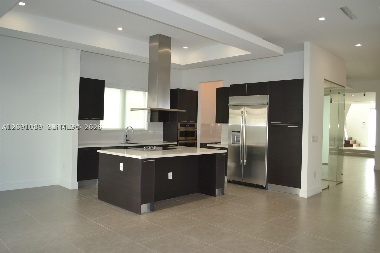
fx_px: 285
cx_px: 190
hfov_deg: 67.4
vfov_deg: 47.9
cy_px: 126
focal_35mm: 27
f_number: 3.5
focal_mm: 18
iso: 250
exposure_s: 1/30
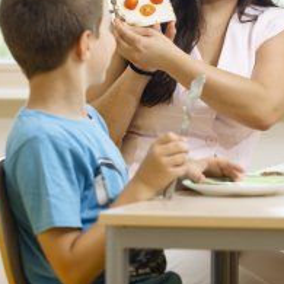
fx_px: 1717
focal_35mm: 185
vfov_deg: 9.4
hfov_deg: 9.4
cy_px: 46
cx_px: 278
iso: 100
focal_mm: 85
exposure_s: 1/125
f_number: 2.8
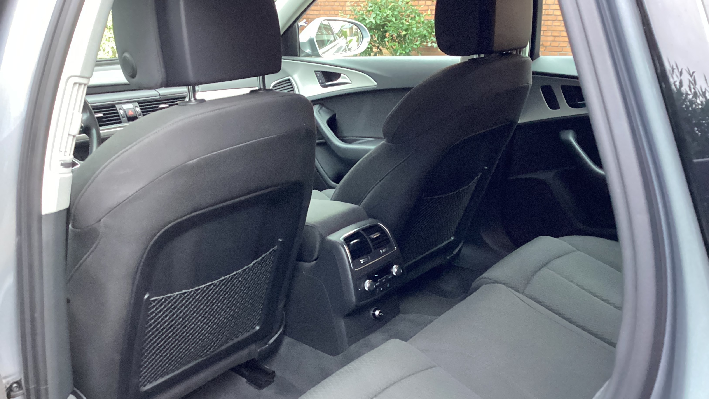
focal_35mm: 34
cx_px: 356
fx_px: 639
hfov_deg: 58.0
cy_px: 250
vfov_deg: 34.5
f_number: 2.4
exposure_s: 1/30
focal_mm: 3.3
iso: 500
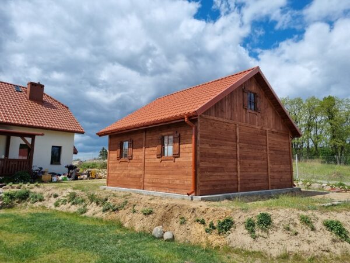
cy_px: 132
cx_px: 175
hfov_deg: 67.3
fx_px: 263
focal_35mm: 26
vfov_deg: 53.1
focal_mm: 5.4
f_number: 1.8
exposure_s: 1/3760
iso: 50
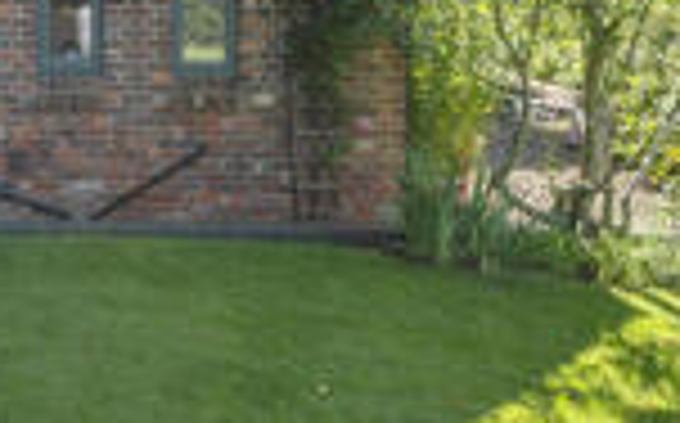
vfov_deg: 20.3
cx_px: 72
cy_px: -38
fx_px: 1129
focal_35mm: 61
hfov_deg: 31.9
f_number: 8
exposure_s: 1/160
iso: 250
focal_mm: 19
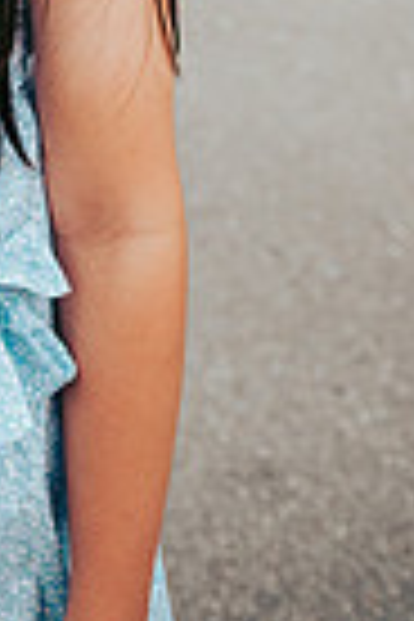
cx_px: -198
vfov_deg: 20.8
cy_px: -387
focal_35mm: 78
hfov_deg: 16.1
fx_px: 1345
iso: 250
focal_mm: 24
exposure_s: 1/400
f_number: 2.8
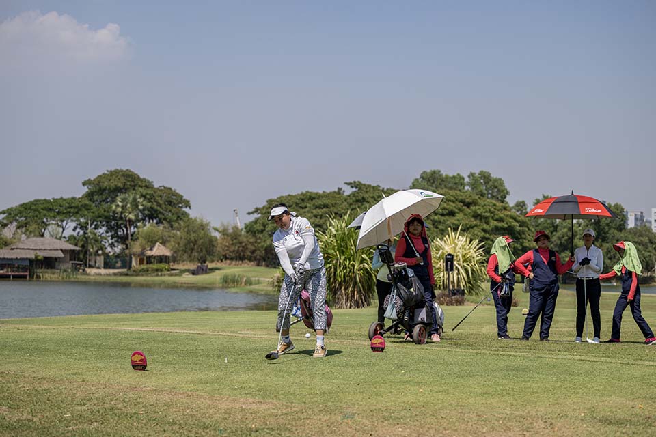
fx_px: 1275
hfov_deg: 28.8
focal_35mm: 70
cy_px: 218
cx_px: 328
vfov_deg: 19.5
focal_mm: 70
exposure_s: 1/4000
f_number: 3.2
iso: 220
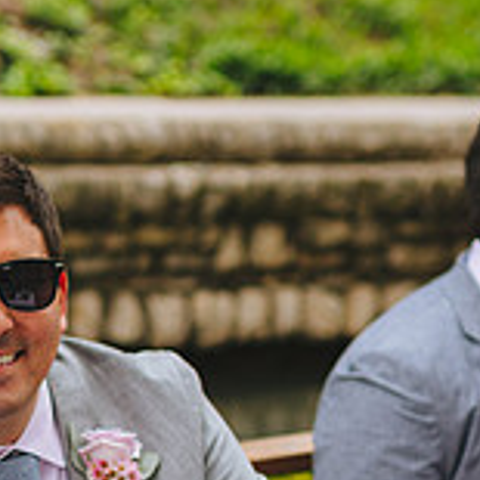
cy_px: 426
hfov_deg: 15.4
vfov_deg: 15.5
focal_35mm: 111
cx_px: -25
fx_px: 1741
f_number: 2.2
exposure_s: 1/1600
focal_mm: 35
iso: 100
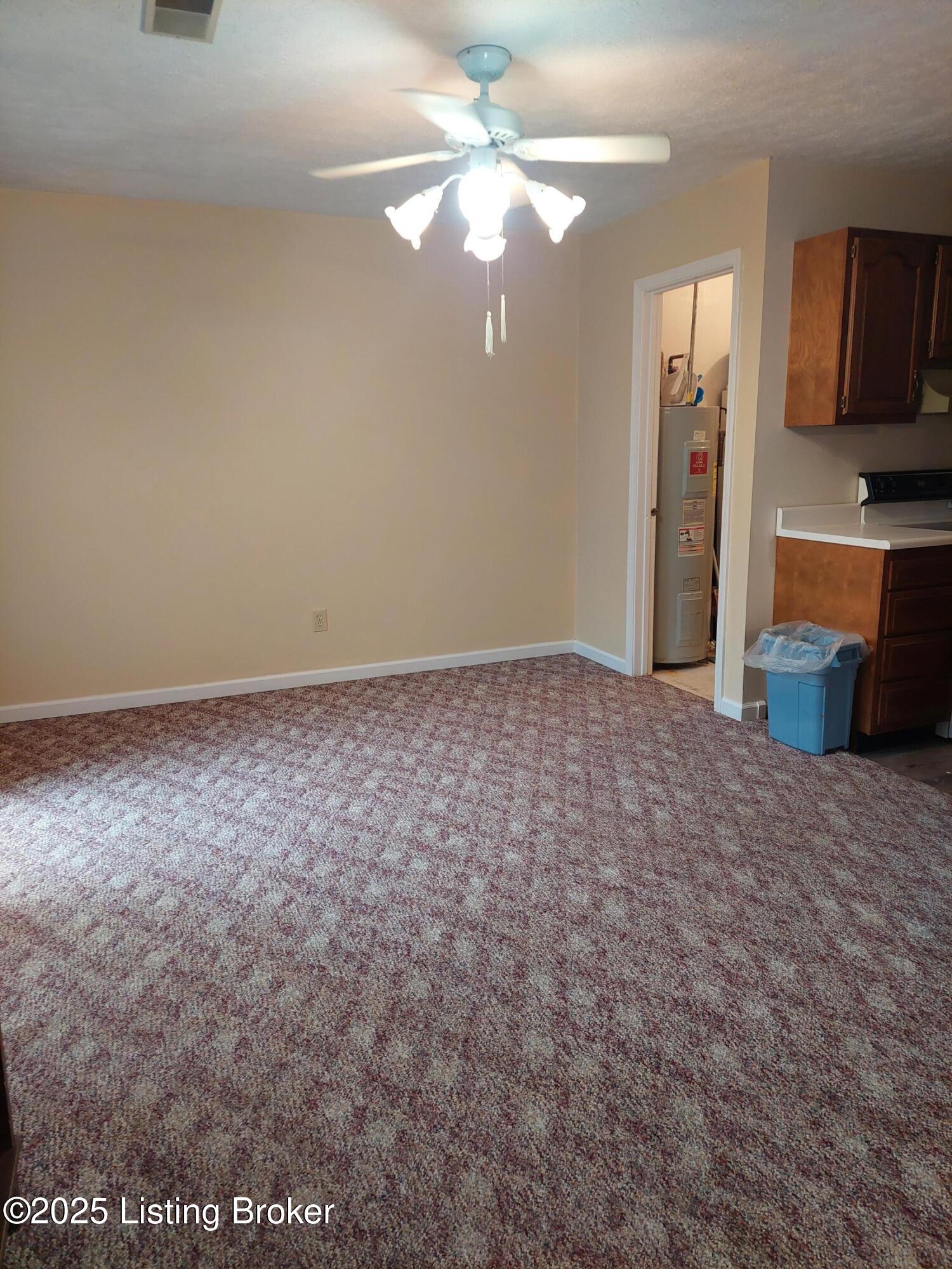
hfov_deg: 56.8
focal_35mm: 24
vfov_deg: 71.6
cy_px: 634
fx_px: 880
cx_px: 476
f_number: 1.8
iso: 160
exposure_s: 1/60
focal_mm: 5.23
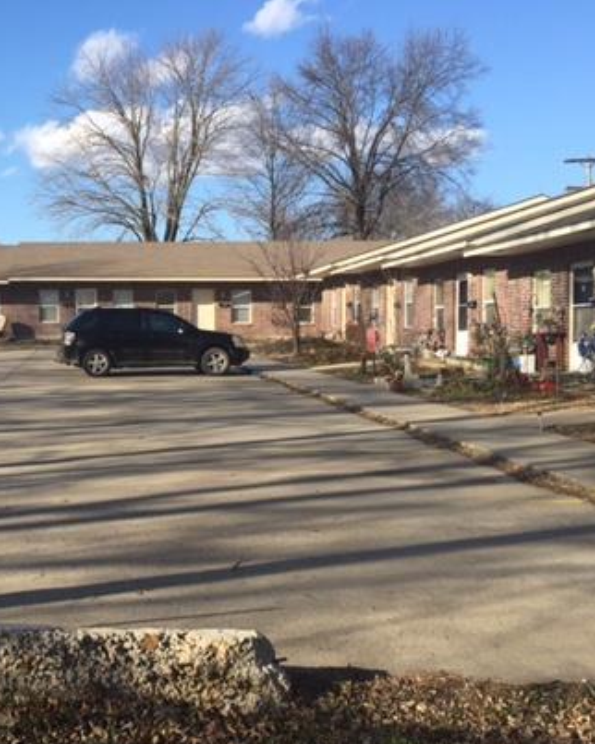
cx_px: 20
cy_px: 353
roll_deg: -0.1
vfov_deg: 41.2
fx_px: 991
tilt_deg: -0.8
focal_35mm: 45
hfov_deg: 31.3
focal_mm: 4.15
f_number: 2.2
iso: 32
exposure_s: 1/1163
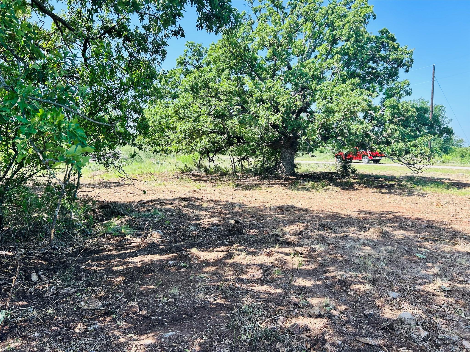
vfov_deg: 53.1
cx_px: 235
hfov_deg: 67.3
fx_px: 353
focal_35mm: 26
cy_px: 176
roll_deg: +0.4
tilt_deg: -2.4
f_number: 1.5
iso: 50
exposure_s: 1/974
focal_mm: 5.7
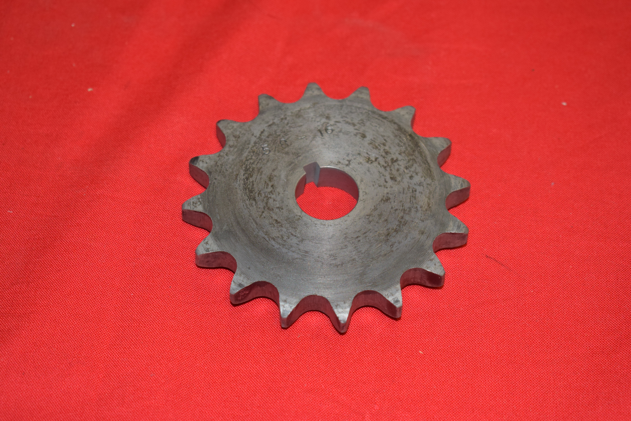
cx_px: 316
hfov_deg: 24.6
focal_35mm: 82
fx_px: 1446
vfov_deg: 16.6
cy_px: 210
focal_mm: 55
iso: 800
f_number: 5.6
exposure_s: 1/125
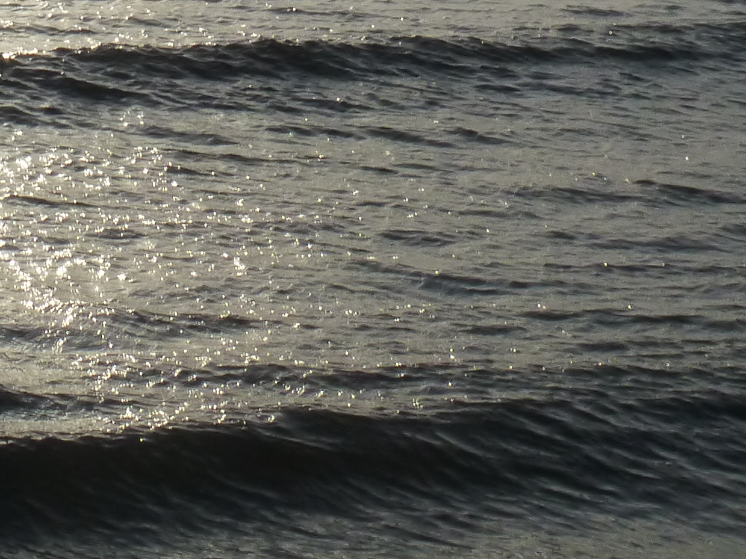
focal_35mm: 136
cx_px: -213
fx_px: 2931
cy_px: -113
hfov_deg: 14.0
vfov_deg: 10.7
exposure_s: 1/2000
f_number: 6.3
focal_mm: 6.9
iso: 160
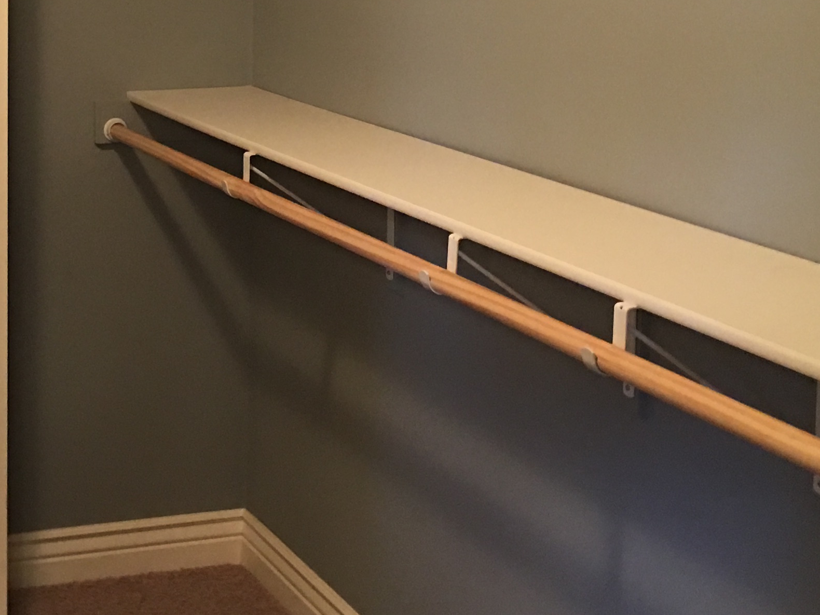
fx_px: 1753
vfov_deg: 19.6
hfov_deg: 26.0
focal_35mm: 74
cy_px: 72
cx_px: 203
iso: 50
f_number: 2.2
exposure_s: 1/4
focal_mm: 4.15
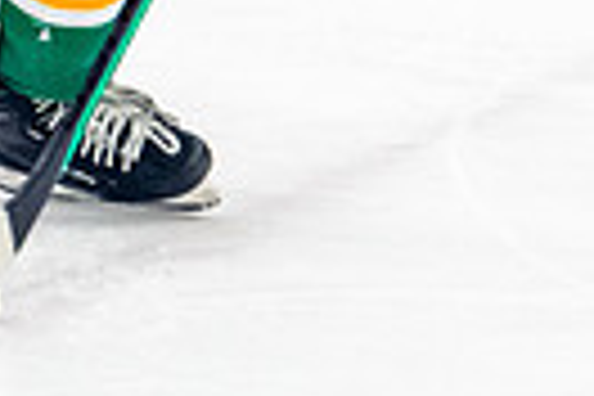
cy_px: -557
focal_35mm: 481
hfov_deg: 4.3
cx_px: 154
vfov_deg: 2.8
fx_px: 7936
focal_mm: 92
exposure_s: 1/800
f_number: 2.8
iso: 3200
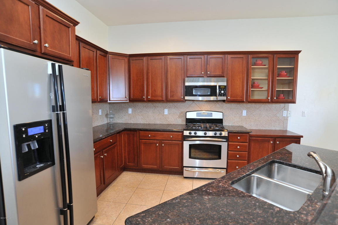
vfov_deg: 67.3
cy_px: 112
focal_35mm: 18
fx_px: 169
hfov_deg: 90.0
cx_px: 169
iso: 1000
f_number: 6.3
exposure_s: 1/30
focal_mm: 18
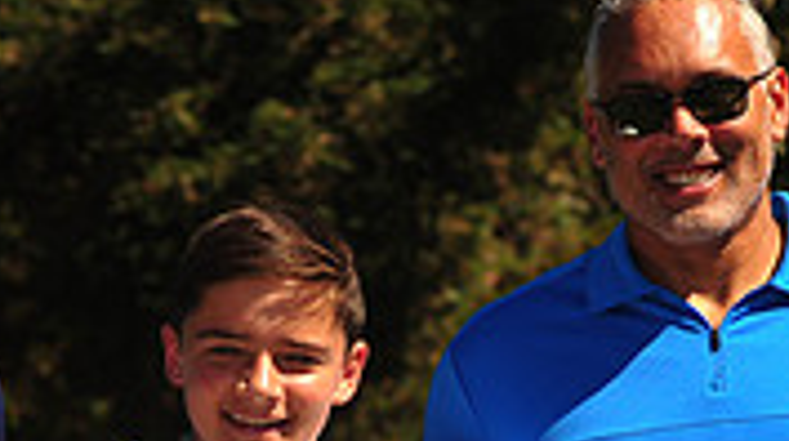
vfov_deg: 4.7
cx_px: 259
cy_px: 633
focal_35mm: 258
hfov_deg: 8.4
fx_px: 5390
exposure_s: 1/800
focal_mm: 75
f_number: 5
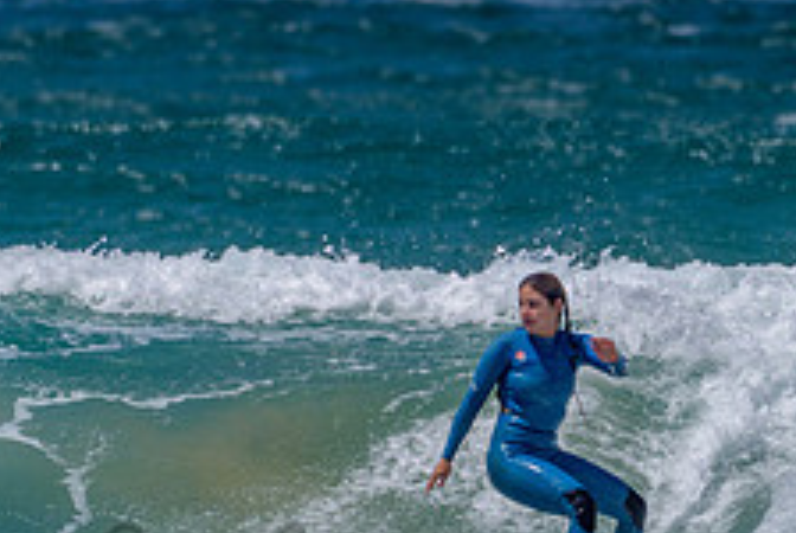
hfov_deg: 1.3
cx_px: 477
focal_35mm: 1588
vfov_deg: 0.9
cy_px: 402
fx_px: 35158
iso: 72
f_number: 5.6
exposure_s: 1/2000
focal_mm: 500
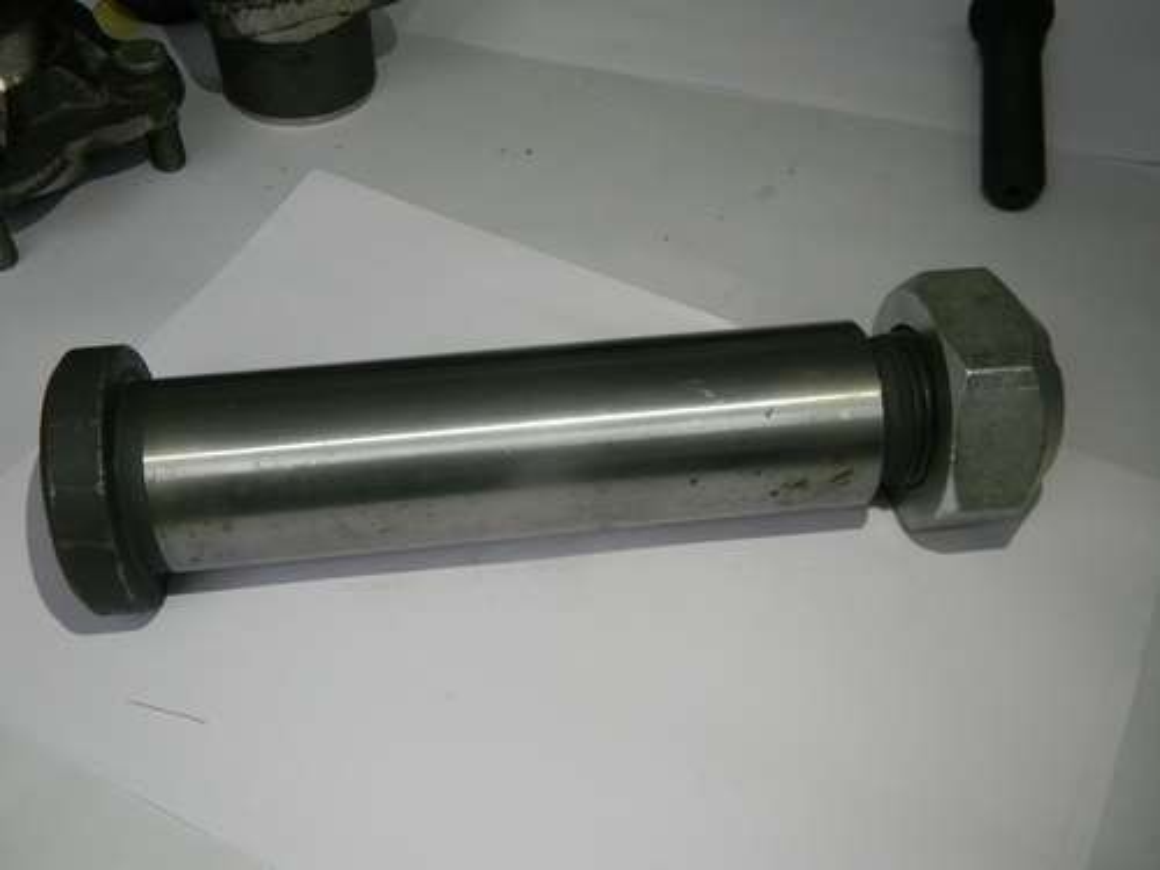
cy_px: 435
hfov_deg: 51.4
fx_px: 1206
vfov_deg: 39.7
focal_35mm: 36
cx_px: 580
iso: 175
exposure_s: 1/30
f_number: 3.7
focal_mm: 6.4
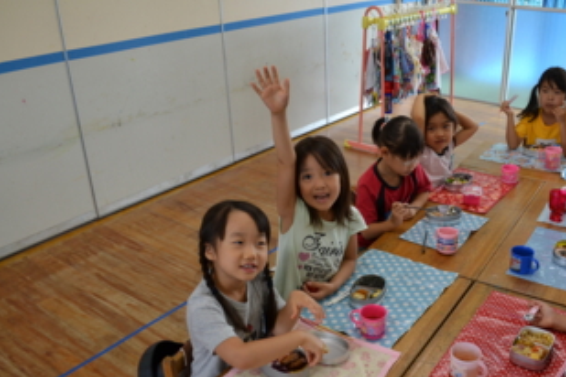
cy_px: 210
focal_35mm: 35
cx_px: 355
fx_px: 550
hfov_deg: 53.8
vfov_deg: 37.8
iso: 400
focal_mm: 18
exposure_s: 1/100
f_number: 5
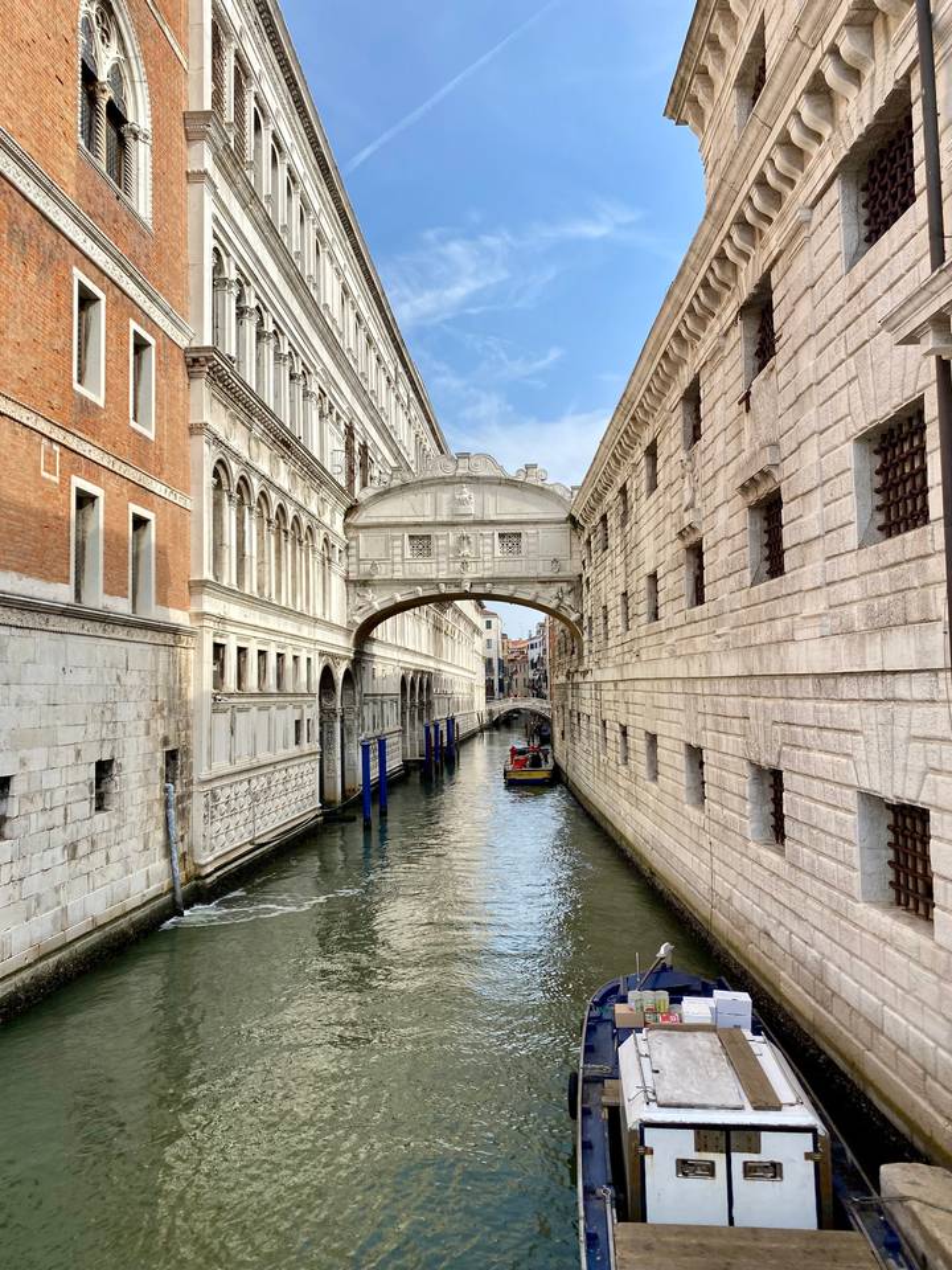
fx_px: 953
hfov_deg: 53.1
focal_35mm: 26
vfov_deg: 67.3
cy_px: 635
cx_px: 476
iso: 32
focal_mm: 4.25
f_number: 1.8
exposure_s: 1/2105
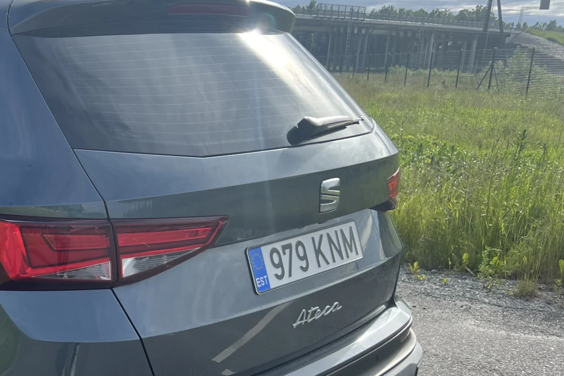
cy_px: 272
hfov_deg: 34.6
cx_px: 18
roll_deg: -0.1
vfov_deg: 25.3
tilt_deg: -14.5
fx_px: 830
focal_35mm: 53
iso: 50
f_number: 1.5
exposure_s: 1/2045
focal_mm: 5.7
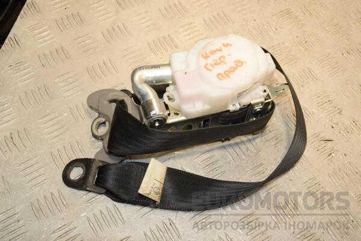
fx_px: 511
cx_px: 180
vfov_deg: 26.5
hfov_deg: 38.9
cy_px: 120
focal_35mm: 51
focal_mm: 34
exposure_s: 1/200
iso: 800
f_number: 7.1
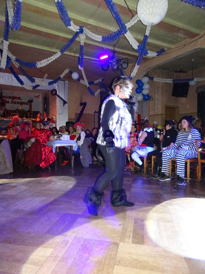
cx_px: 102
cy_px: 137
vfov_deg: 71.6
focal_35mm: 24
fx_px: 190
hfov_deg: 56.8
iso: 2000
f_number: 3.5
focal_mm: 4.1
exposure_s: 1/8
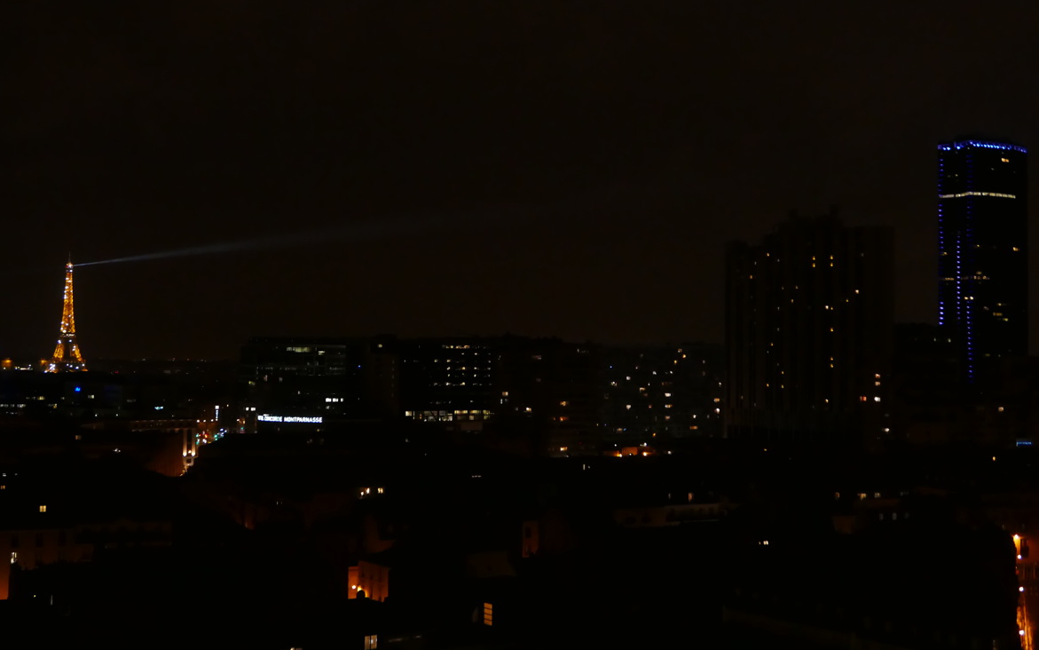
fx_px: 1388
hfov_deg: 41.1
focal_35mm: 49
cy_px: 299
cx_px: 524
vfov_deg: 26.3
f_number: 2.6
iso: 3200
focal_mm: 21.3
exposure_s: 1/100
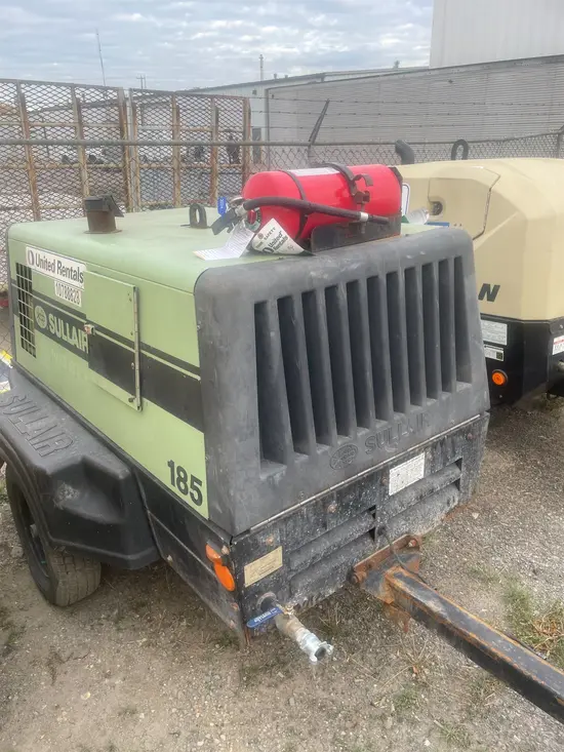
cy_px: 376
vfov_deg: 67.3
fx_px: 565
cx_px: 282
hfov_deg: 53.1
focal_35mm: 26
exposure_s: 1/292
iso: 32
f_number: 1.6
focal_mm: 4.2
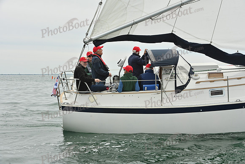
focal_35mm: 70
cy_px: 82
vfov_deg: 19.5
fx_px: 476
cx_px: 122
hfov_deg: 28.8
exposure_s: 1/800
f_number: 9
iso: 320
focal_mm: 70
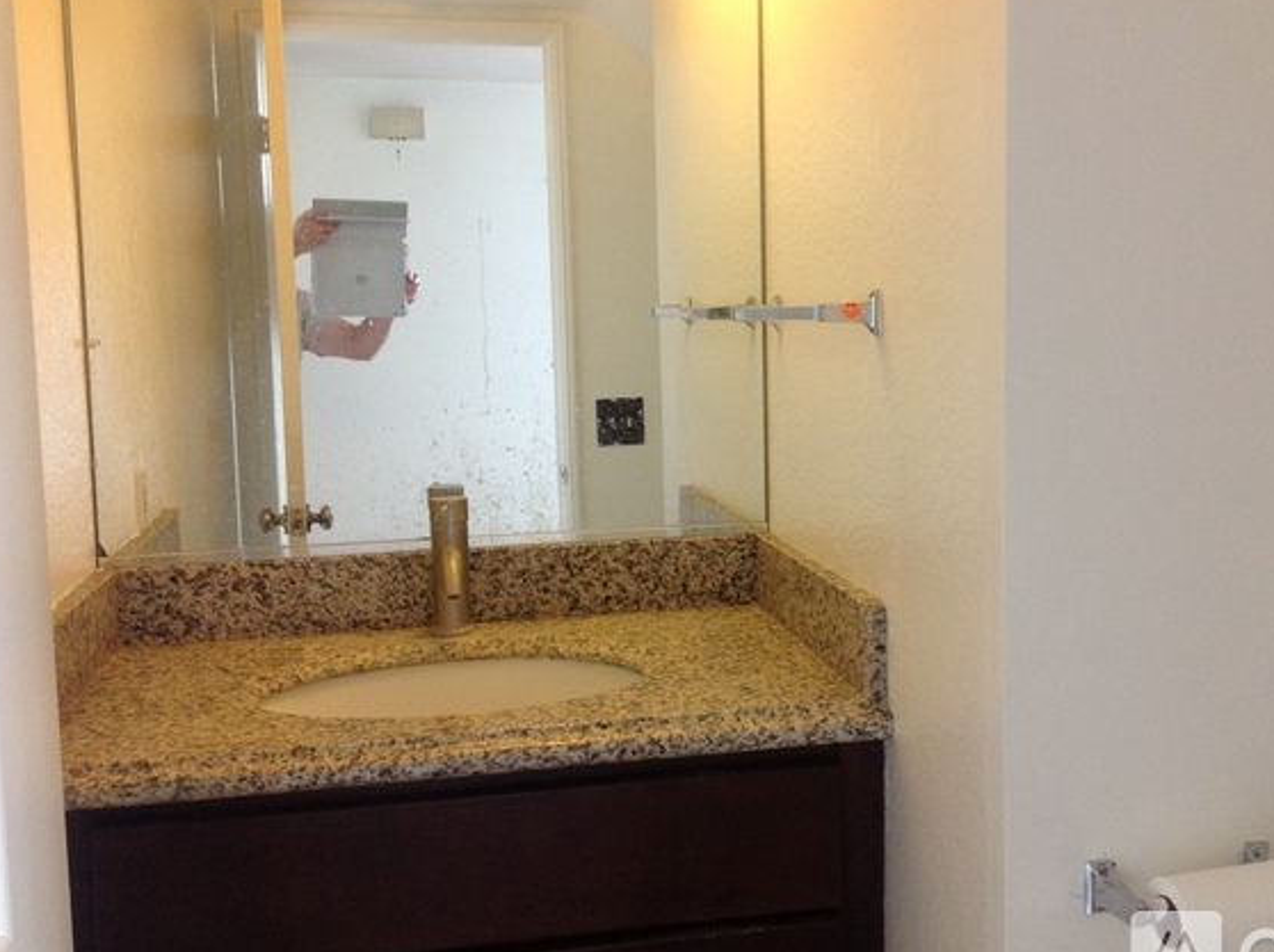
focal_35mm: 42
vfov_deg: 34.3
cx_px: 736
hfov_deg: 44.7
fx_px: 1544
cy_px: 431
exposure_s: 1/15
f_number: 2.4
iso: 125
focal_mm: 4.28
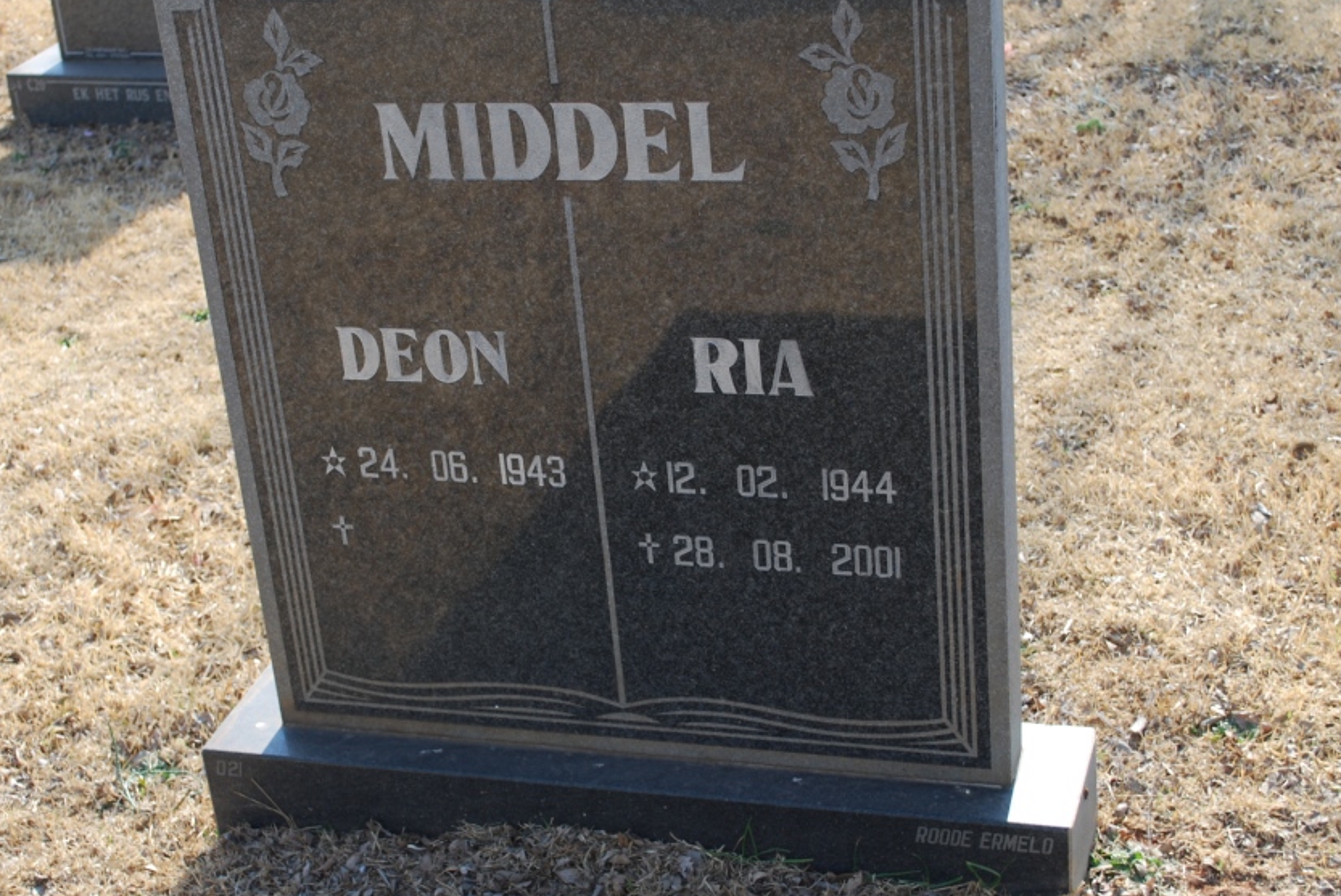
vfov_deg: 23.0
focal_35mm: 59
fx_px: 2200
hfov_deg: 33.9
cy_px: 454
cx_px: 596
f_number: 5.6
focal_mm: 32
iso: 110
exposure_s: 1/125
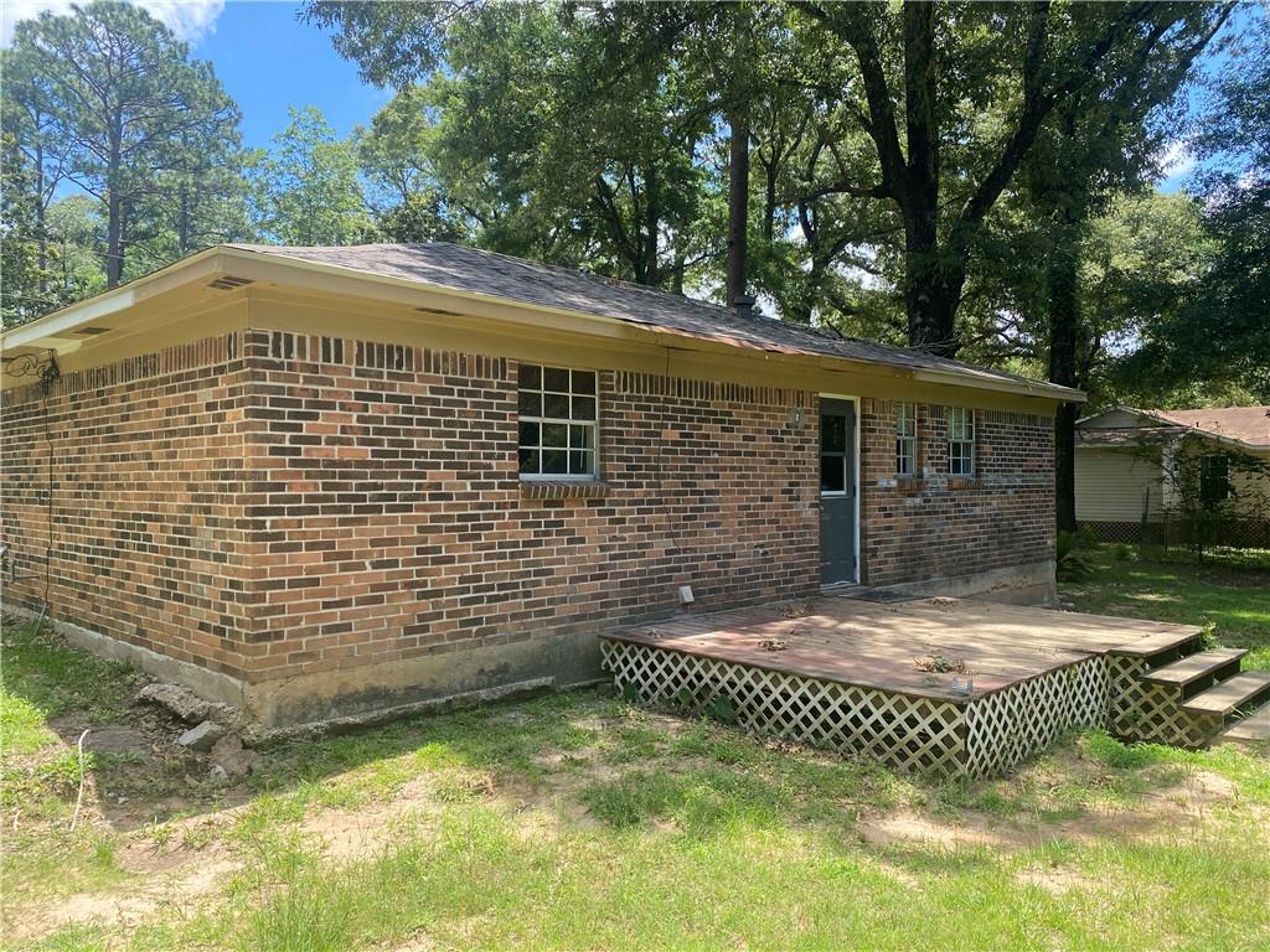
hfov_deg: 67.3
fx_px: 954
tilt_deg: -0.9
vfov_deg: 53.1
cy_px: 476
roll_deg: +0.8
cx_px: 635
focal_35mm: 26
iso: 32
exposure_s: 1/662
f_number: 1.8
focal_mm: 4.25
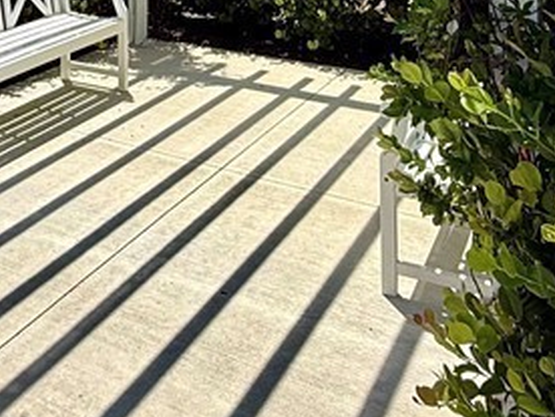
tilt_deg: +3.7
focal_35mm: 52
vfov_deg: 22.6
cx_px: 191
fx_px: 834
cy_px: -218
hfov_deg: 36.5
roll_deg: +0.1
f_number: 2.2
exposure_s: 1/2165
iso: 50
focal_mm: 2.22
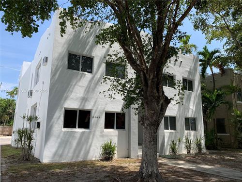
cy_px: 91
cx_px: 121
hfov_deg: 67.3
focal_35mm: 26
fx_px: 182
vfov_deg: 53.1
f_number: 1.8
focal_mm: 4.25
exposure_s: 1/1368
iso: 25
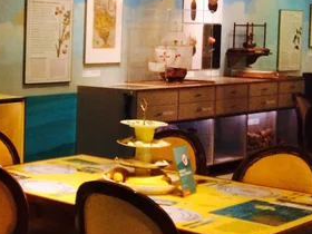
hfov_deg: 21.8
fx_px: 721
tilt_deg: -4.5
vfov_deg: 18.4
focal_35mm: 80
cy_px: 74
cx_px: -102
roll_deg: -0.6
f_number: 2.2
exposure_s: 1/25
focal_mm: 4.15
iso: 250
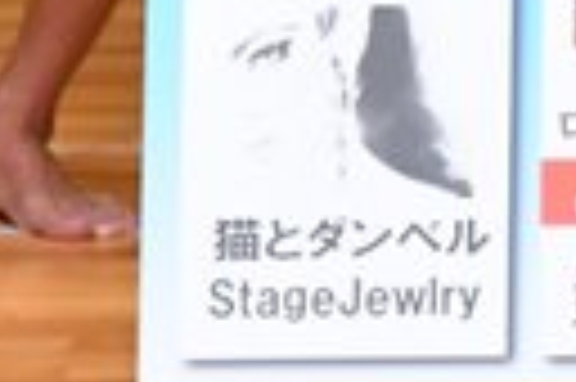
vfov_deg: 0.8
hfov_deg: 1.1
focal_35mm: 1815
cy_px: -710
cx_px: 538
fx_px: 29003
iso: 2500
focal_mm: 200
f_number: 5.6
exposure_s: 1/400
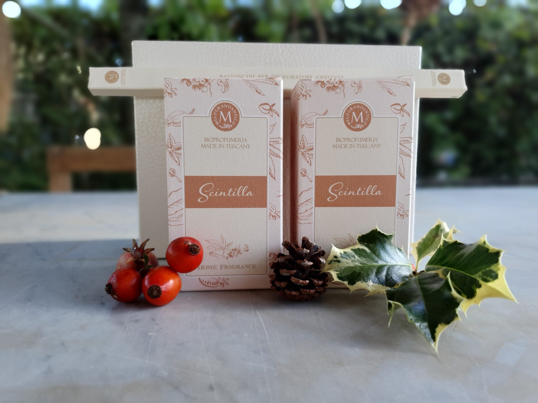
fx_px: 404
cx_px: 269
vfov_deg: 53.1
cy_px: 202
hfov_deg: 67.3
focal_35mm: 26
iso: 50
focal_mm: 4.32
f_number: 1.5
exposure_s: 1/270
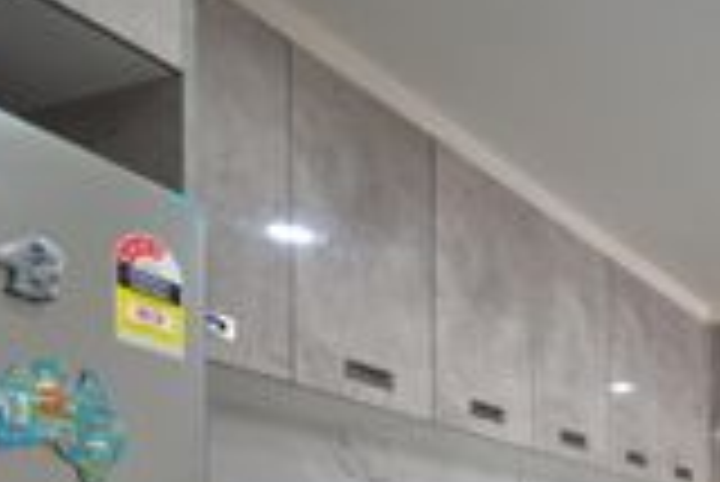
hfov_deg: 35.6
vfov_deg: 26.5
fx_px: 881
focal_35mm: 44
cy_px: 606
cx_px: 850
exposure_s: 1/8
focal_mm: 10
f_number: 4
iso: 200
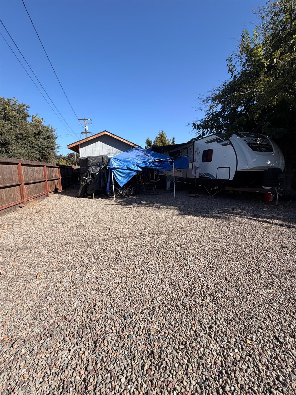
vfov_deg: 102.0
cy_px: 198
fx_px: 160
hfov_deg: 85.7
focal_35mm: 14
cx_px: 148
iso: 25
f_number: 2.2
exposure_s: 1/770
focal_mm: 2.22
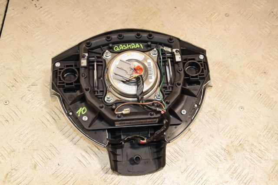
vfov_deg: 34.2
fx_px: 301
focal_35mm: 39
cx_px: 139
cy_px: 92
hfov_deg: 49.6
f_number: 6.3
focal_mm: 26
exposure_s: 1/200
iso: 800
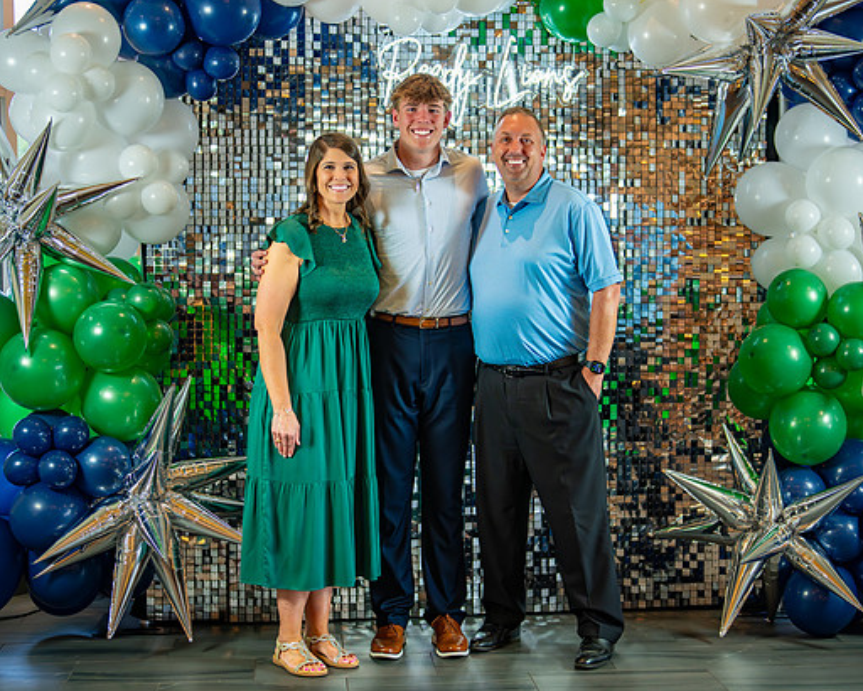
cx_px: 458
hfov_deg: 31.4
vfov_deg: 25.4
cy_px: 356
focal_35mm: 60
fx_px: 1533
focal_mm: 50
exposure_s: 1/400
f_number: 1.2
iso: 800
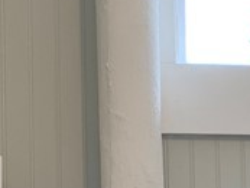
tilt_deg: -1.0
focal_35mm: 154
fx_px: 1113
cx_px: 451
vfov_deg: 9.3
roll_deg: +1.4
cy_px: 325
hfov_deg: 11.8
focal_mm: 4.25
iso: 64
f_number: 1.8
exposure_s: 1/120
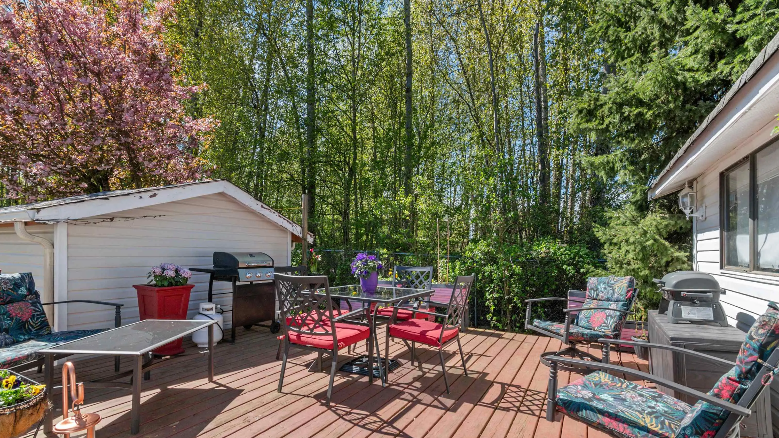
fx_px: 330
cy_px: 254
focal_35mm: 16
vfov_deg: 66.7
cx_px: 384
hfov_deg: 99.4
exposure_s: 1/320
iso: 250
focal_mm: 10
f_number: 9
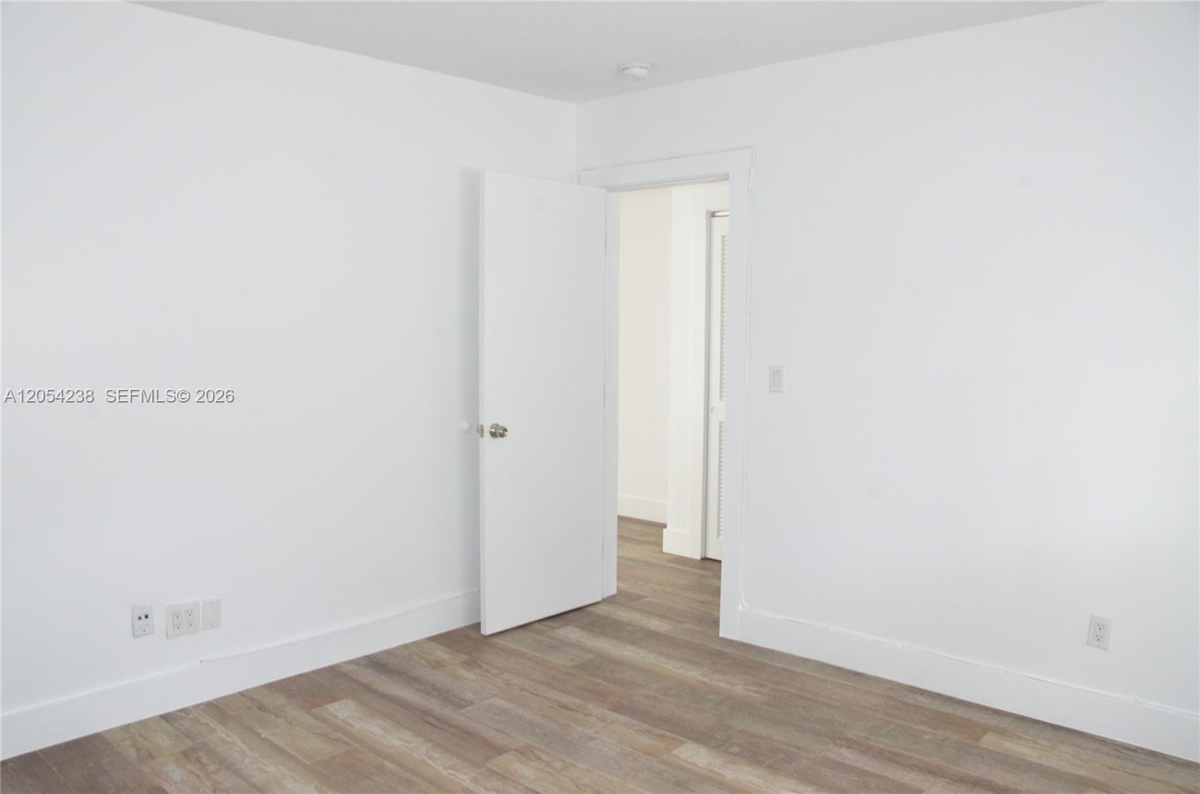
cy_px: 397
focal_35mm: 27
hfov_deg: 67.5
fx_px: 898
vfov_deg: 47.7
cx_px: 600
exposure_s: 1/20
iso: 2000
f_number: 11
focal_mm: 18
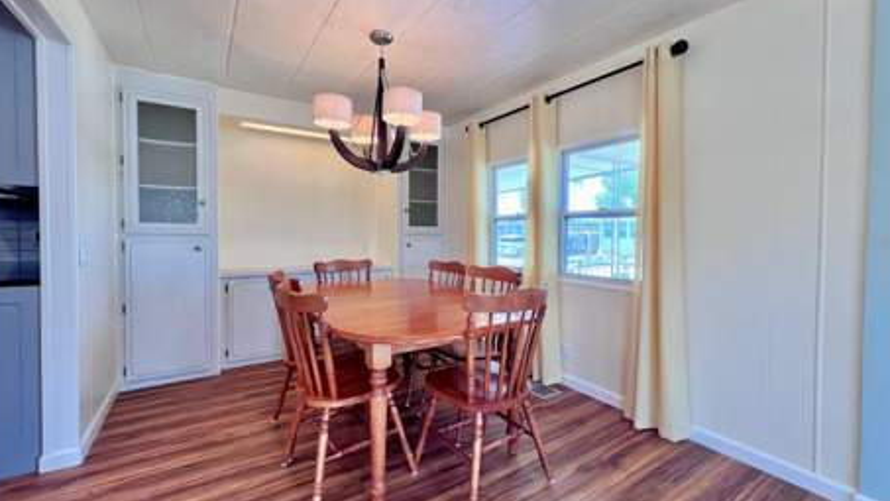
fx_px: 354
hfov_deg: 103.0
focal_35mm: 15
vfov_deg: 70.5
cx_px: 454
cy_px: 242
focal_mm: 1.57
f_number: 1.8
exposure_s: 1/120
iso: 125
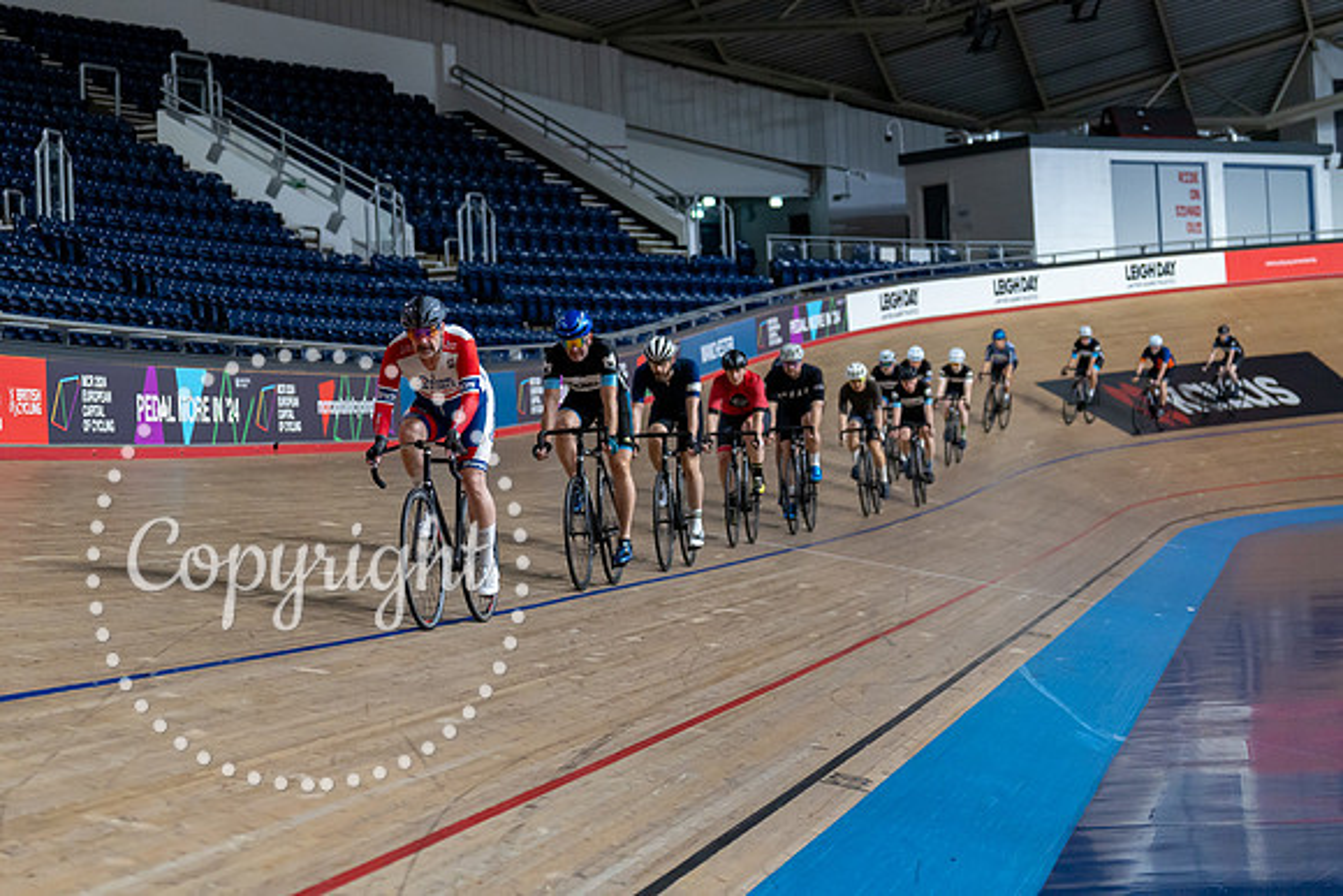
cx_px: 488
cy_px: 326
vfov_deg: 15.3
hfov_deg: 22.8
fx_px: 3324
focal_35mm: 89
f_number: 2.8
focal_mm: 70
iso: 3200
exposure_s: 1/800
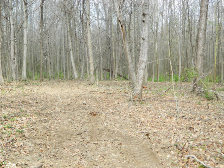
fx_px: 369
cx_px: 112
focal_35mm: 57
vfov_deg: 25.7
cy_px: 84
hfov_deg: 33.8
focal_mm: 10.2
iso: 80
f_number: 3.8
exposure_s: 1/200
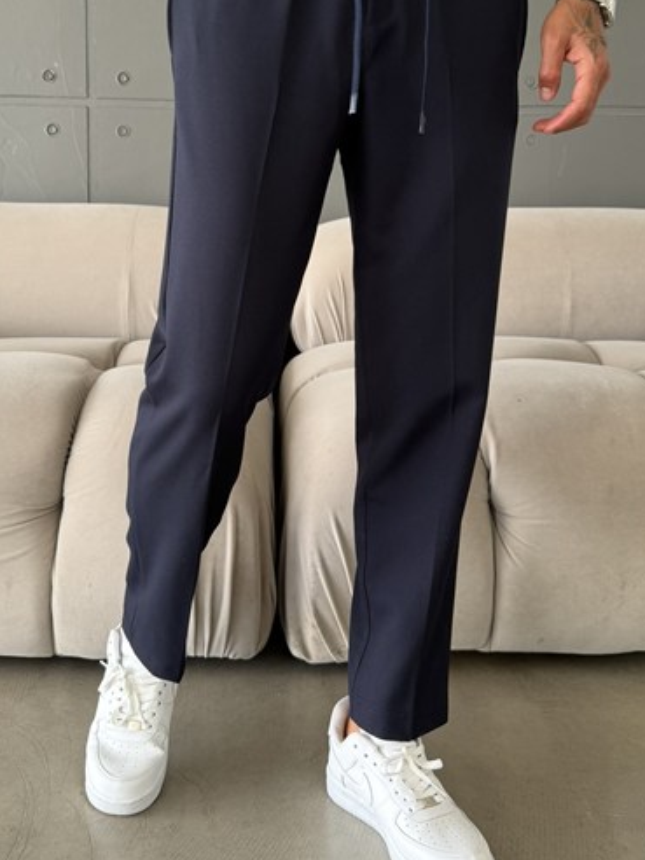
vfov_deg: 47.0
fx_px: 969
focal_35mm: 39
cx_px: 313
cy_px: 278
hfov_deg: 36.8
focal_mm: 6.76
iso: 80
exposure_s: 1/121
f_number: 1.78
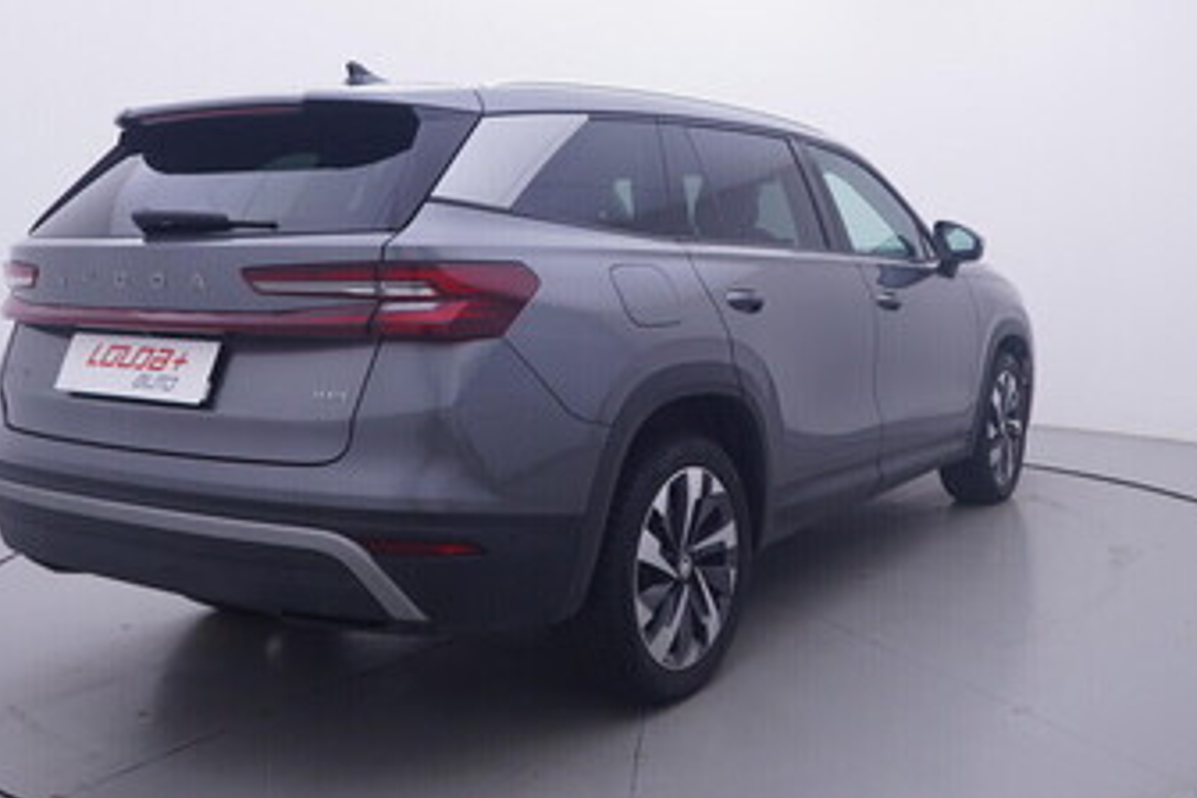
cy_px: 305
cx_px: 718
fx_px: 1224
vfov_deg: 35.9
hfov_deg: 51.8
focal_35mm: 37
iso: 200
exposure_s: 1/80
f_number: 5
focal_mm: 15
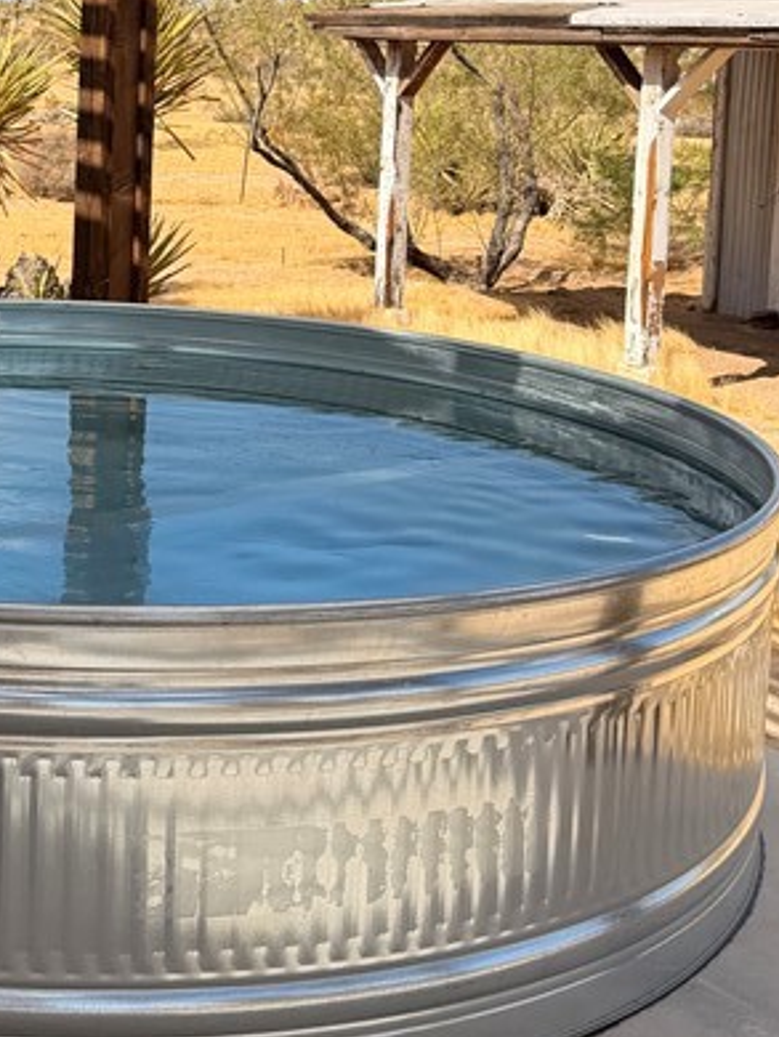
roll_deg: -2.5
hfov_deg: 22.3
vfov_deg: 30.0
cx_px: -19
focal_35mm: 63
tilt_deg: -4.6
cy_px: 210
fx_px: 1888
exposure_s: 1/5319
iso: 80
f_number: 1.78
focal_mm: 6.76
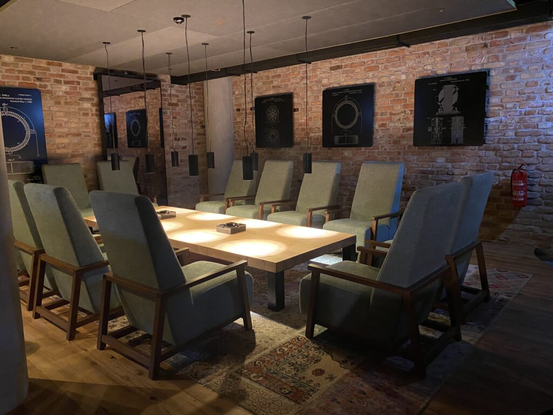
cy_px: 208
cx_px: 276
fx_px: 415
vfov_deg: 53.1
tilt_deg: -8.3
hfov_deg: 67.3
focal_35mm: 26
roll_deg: +1.3
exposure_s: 1/25
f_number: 1.8
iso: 800
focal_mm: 4.25
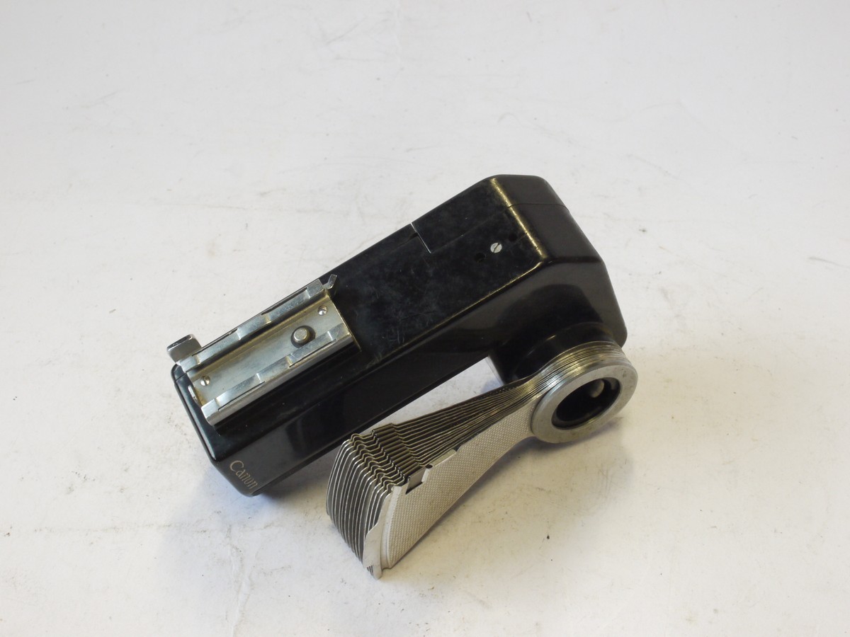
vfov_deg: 24.4
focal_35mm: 60
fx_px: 1473
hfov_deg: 32.2
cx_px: 425
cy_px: 318
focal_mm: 30
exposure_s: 1/20
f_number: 14
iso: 800
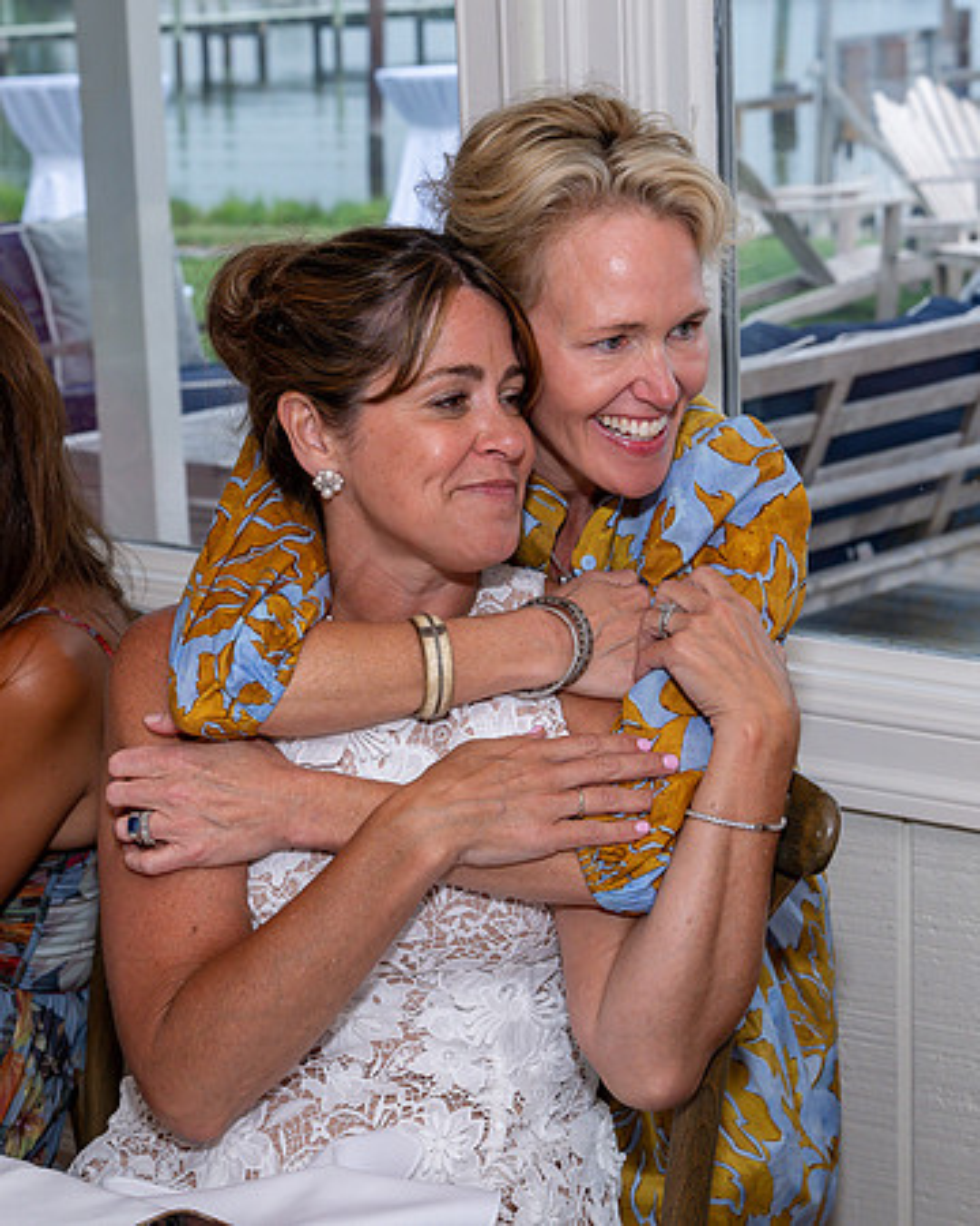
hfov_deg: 18.6
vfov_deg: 23.1
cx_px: 476
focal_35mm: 82
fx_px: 2991
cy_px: 558
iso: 640
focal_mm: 53
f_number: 7.1
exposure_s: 1/250
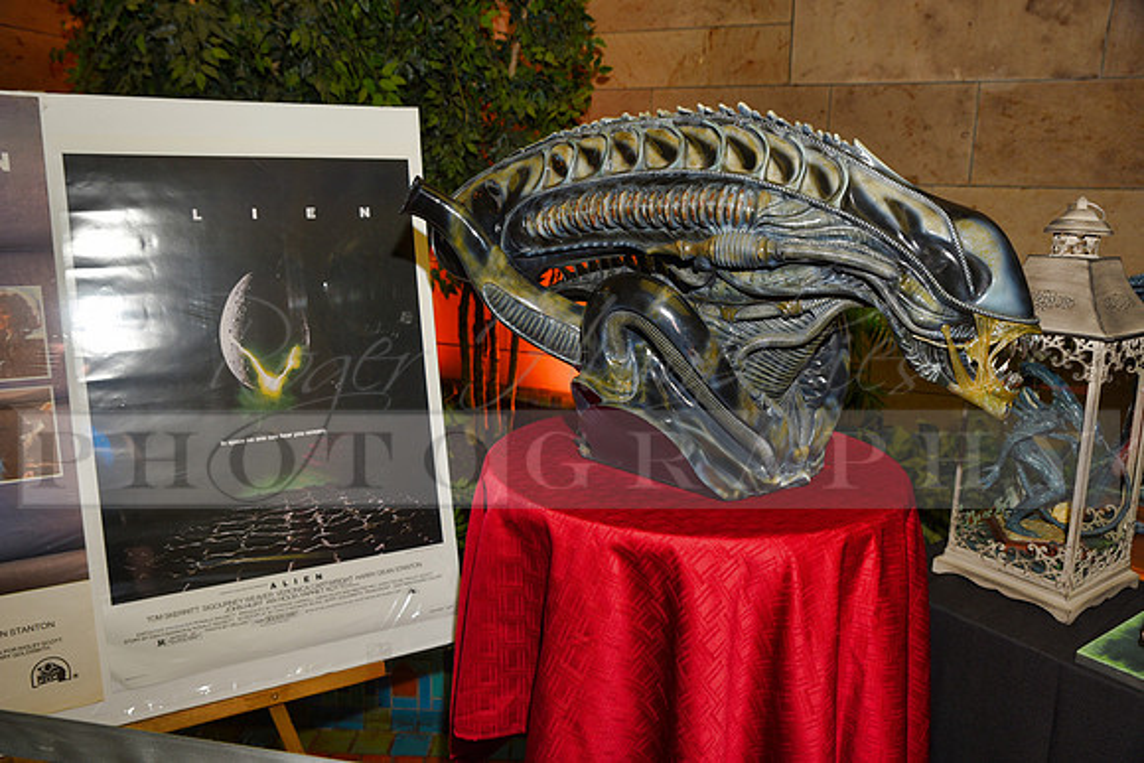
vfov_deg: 45.0
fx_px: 922
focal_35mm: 29
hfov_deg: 63.6
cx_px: 572
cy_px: 382
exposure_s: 1/60
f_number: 5
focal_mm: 29
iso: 200
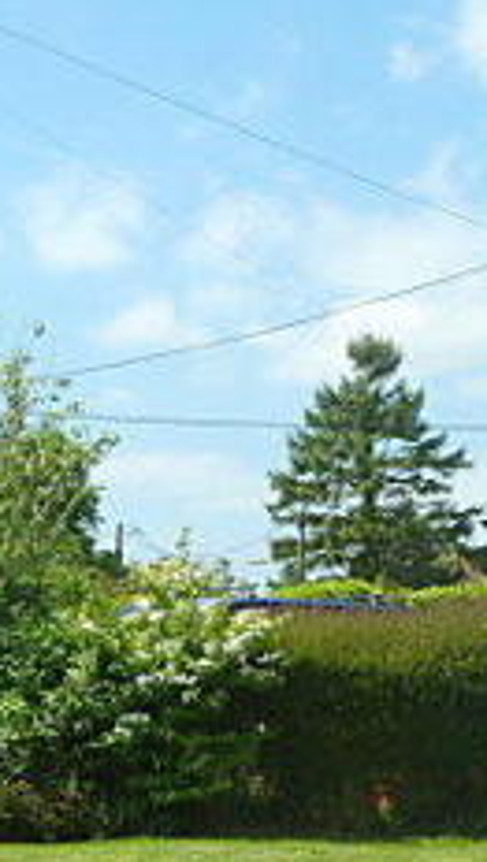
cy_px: 686
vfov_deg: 25.4
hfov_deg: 14.1
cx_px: -169
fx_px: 1877
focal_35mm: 82
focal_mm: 5
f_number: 4.5
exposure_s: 1/400
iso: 80
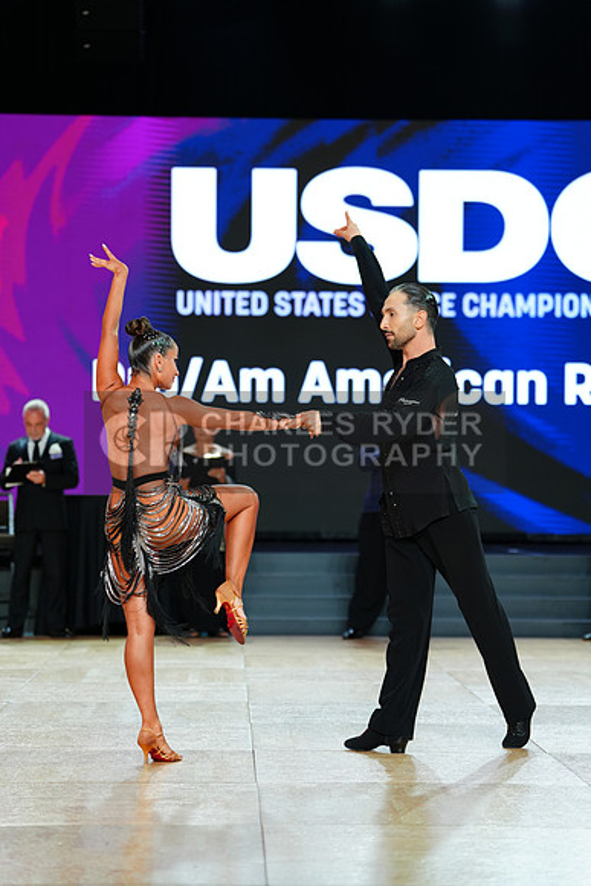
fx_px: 2461
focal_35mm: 100
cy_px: 443
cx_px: 296
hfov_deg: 13.7
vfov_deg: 20.4
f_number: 2.8
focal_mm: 100
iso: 640
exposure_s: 1/400
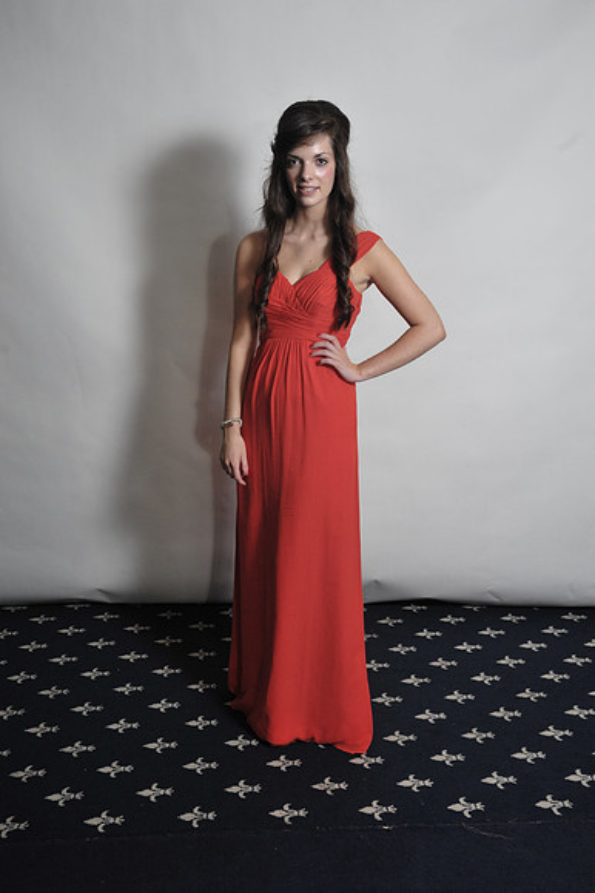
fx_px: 1042
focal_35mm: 42
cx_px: 298
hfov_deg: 31.9
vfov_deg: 46.4
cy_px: 446
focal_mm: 42
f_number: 7.1
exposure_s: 1/160
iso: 1000
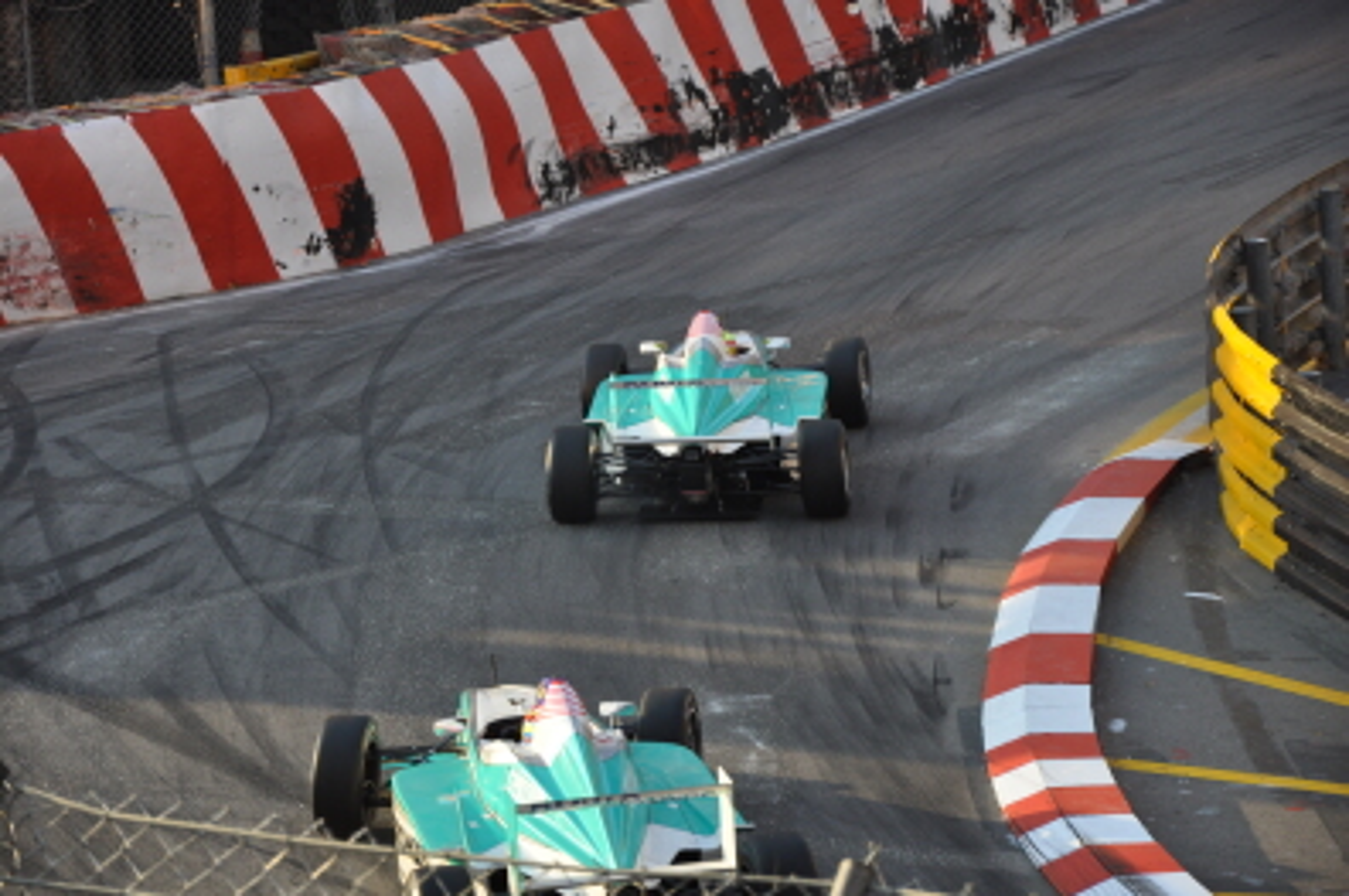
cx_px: 674
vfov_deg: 8.7
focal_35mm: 158
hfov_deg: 13.1
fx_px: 5895
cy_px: 448
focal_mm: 105
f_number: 5.6
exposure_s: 1/500
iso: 640
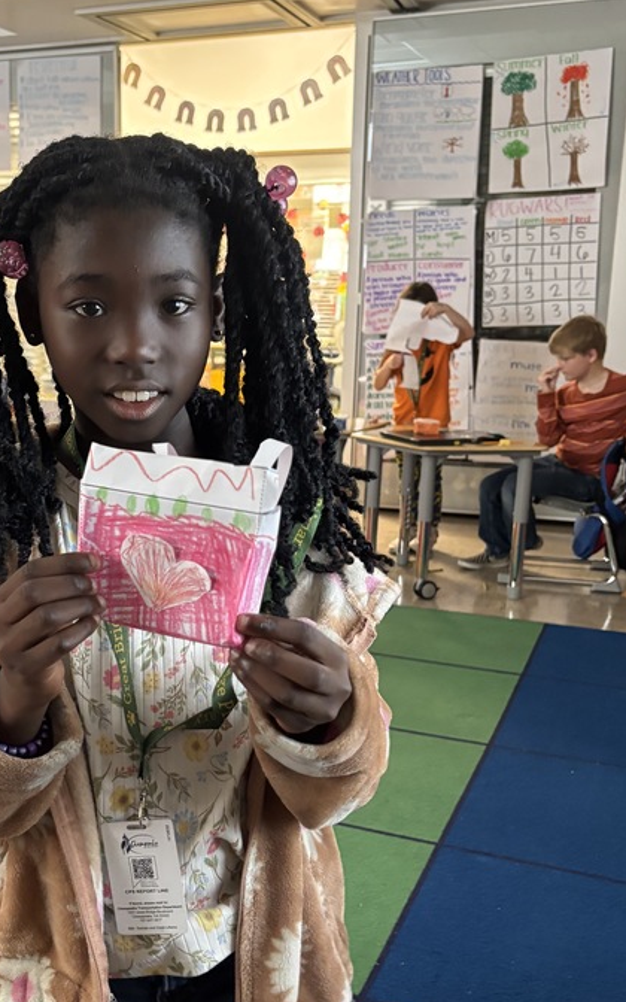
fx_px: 1146
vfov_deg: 47.1
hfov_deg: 30.0
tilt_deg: -14.7
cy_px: 564
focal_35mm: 42
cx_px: 151
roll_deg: -0.9
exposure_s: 1/40
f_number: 1.6
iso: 500
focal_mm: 5.96
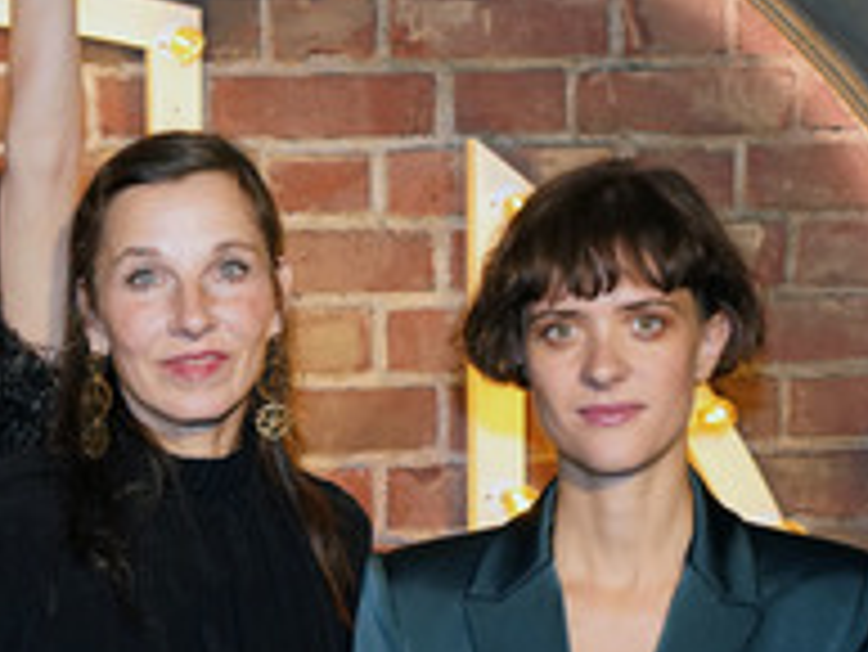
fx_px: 2760
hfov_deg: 17.4
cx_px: -7
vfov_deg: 13.5
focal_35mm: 110
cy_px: 310
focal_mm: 49
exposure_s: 1/100
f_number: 4
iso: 2000
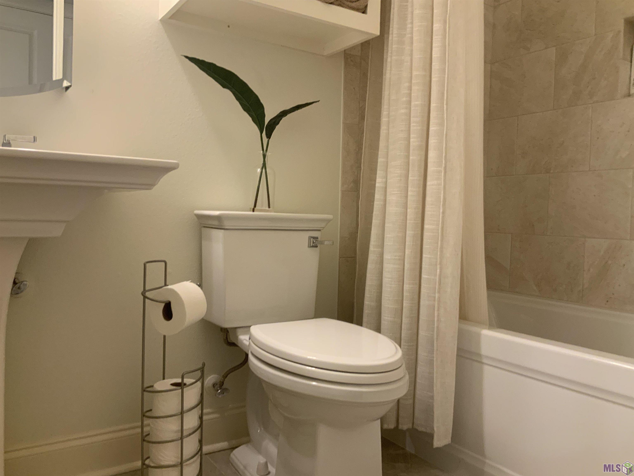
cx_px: 317
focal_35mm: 29
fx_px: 531
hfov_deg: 61.7
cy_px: 238
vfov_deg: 48.2
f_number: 1.8
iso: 160
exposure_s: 1/60
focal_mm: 3
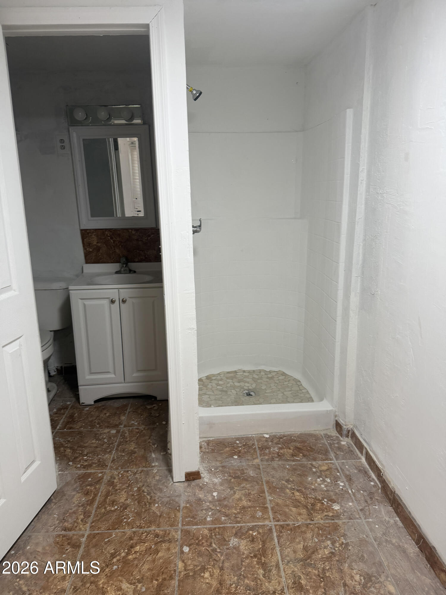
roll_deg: +0.7
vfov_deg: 71.6
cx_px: 223
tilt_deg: -15.0
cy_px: 298
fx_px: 412
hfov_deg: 56.8
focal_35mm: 24
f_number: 1.78
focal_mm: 6.76
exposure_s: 1/97
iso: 200
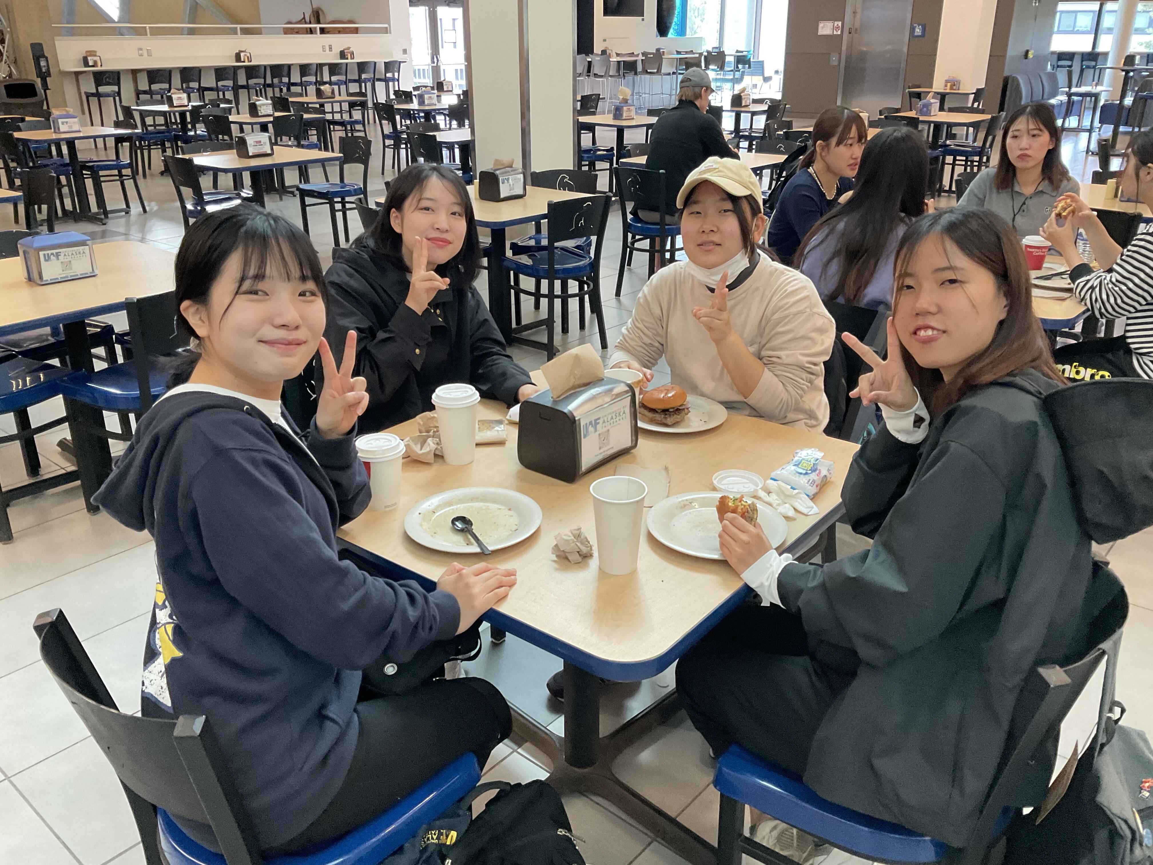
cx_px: 576
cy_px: 432
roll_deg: +0.1
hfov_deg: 61.7
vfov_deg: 48.2
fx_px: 966
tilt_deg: -22.4
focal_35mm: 29
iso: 125
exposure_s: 1/60
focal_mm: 3
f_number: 1.8
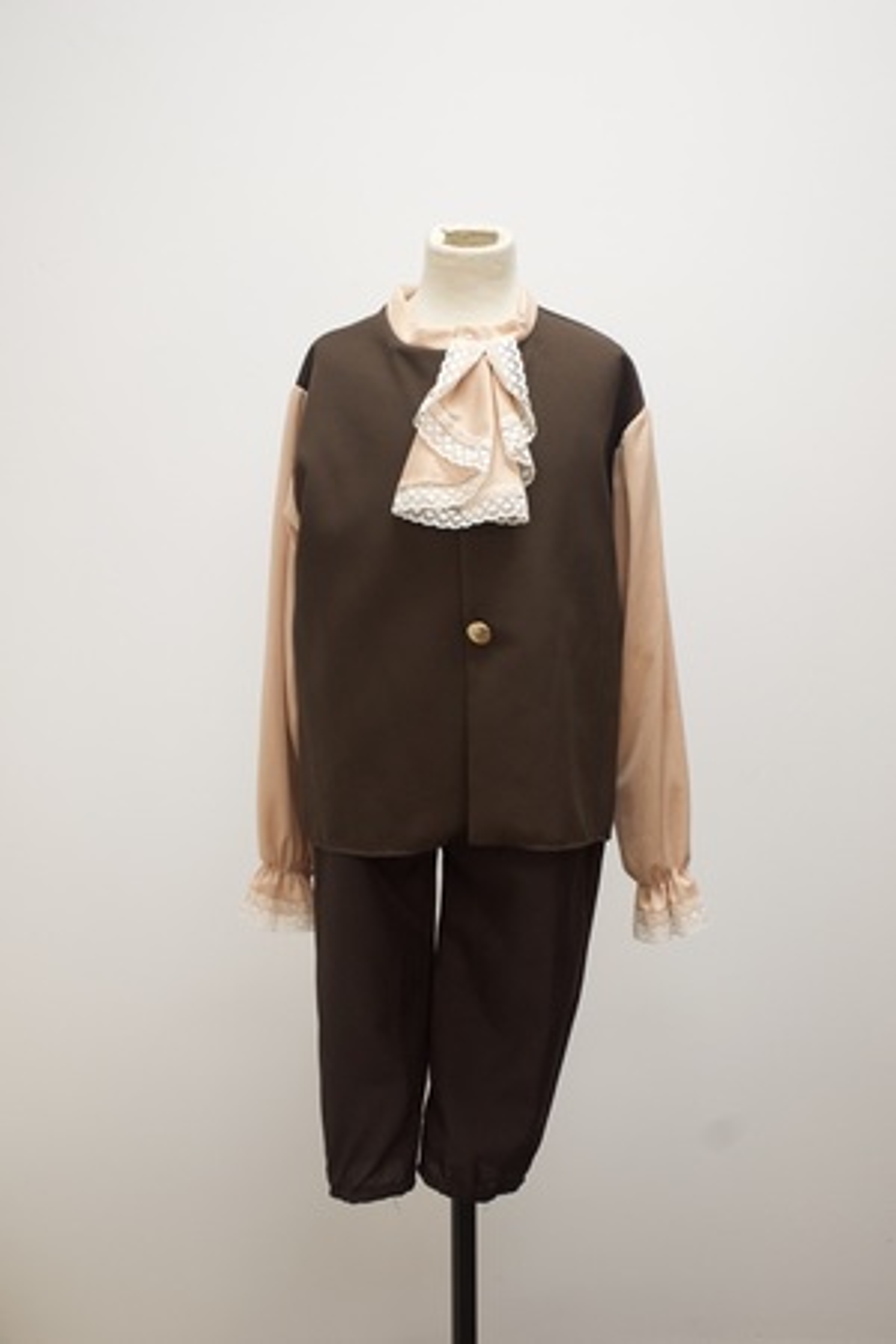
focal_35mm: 57
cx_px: 448
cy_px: 672
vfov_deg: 35.1
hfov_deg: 23.8
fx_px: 2128
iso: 1600
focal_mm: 38
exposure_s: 1/100
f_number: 5.6
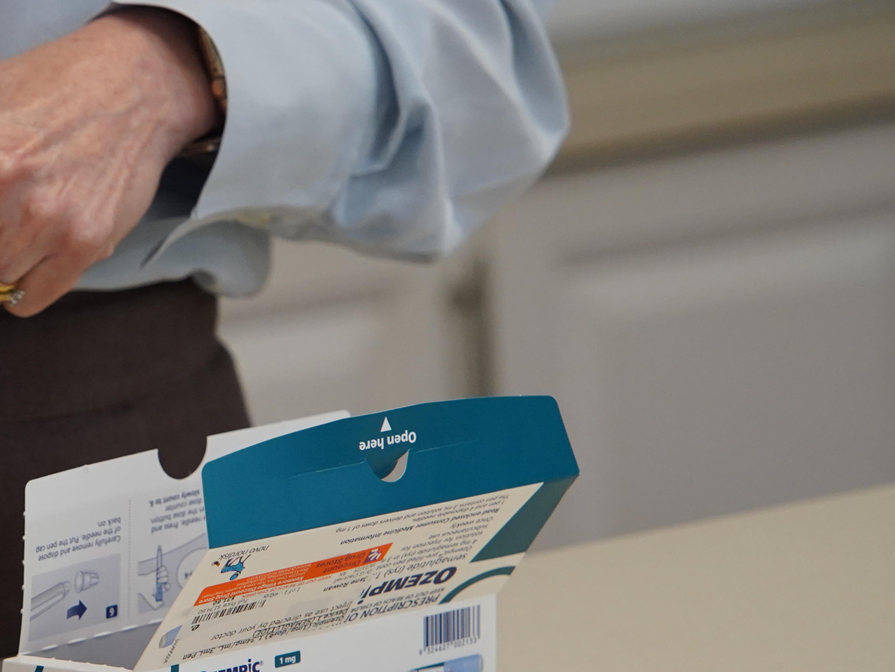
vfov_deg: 5.3
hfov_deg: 7.0
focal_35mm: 282
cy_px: 504
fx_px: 7291
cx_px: 38
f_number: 5
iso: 2000
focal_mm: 126
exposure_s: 1/160
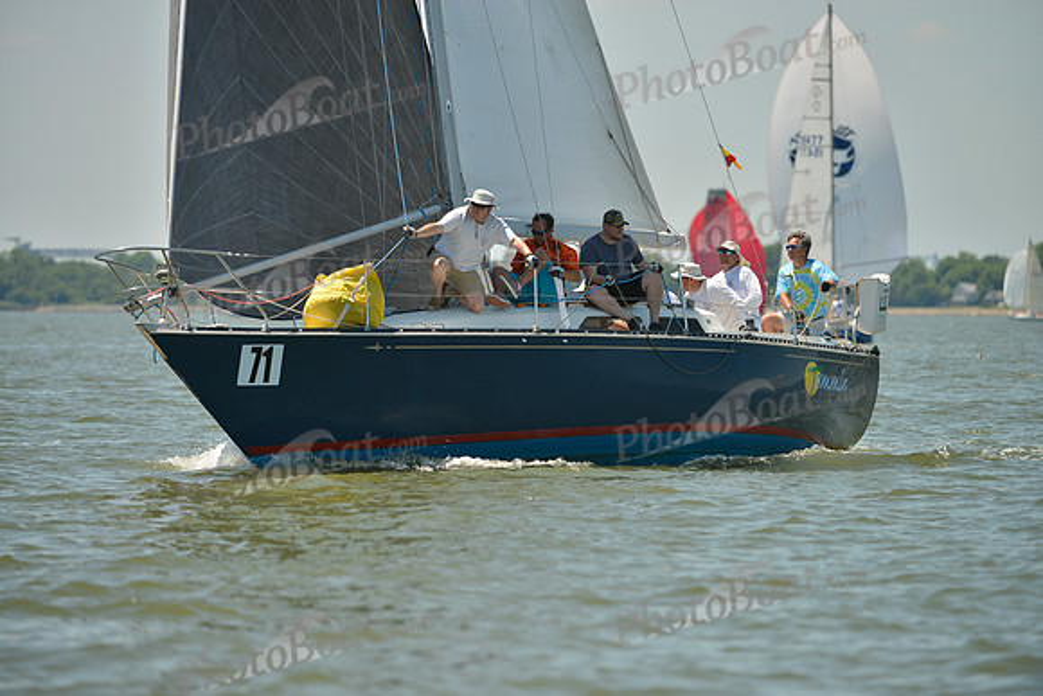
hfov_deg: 7.4
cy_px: 348
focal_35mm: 280
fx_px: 8114
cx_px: 522
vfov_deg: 4.9
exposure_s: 1/1600
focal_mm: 280
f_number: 4.5
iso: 200
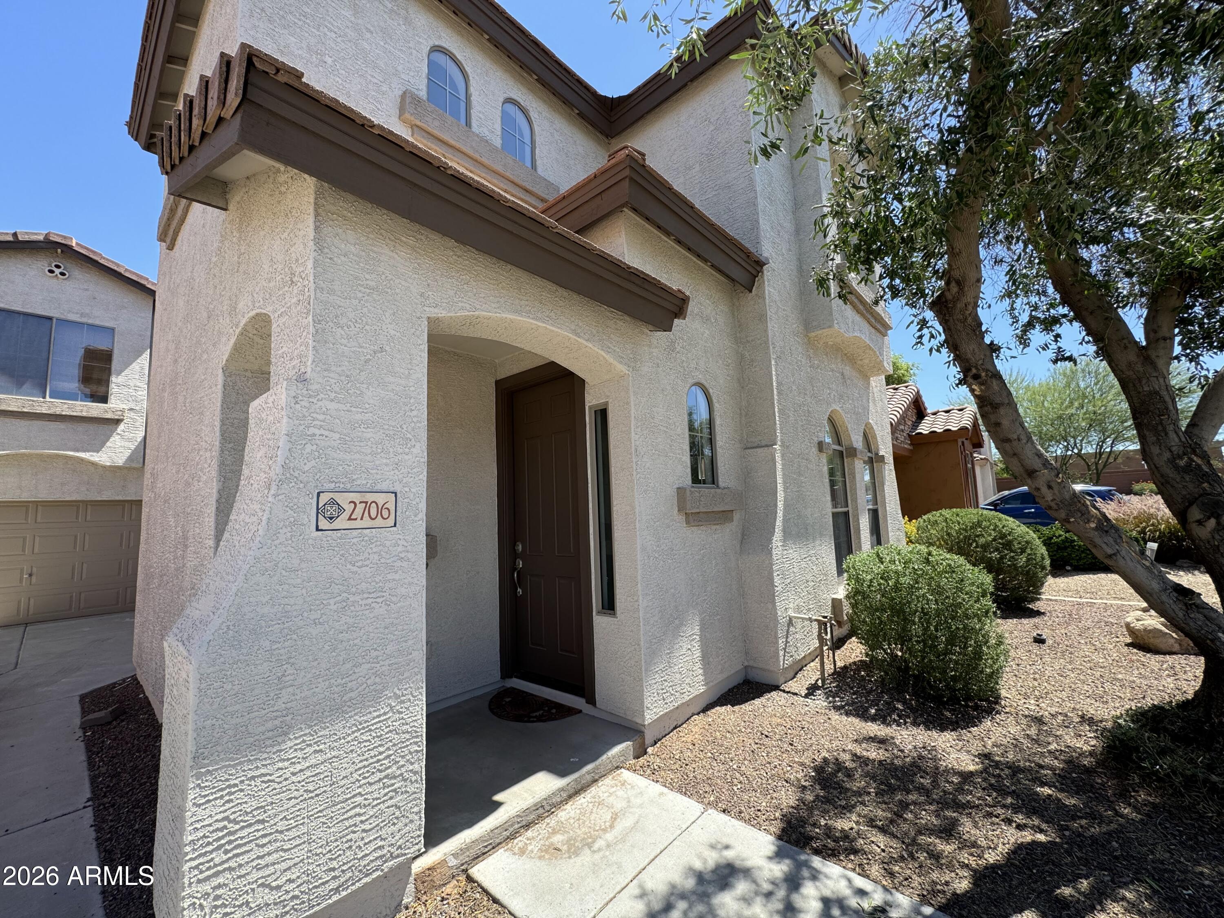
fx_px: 495
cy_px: 459
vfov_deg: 85.7
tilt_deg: +5.7
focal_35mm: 14
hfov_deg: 102.1
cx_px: 612
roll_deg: +2.2
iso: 40
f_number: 2.2
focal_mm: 2.22
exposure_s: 1/569
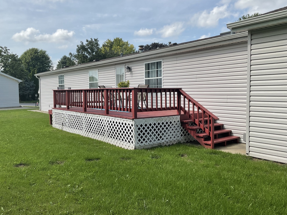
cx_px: 144
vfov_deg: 44.2
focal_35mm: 32
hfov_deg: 56.8
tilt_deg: -2.7
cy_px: 108
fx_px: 265
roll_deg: +0.0
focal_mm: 3
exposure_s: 1/1730
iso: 16
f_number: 1.8
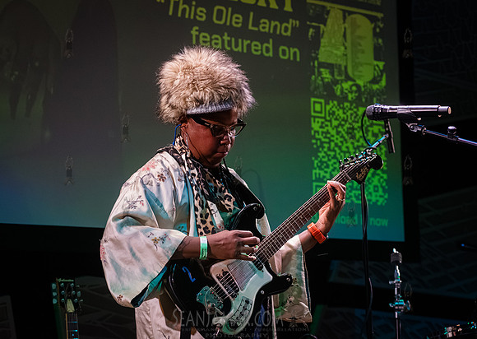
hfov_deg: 23.8
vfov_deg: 17.1
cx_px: 223
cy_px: 170
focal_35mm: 84
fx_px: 1130
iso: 8000
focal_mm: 80
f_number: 5
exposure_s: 1/640
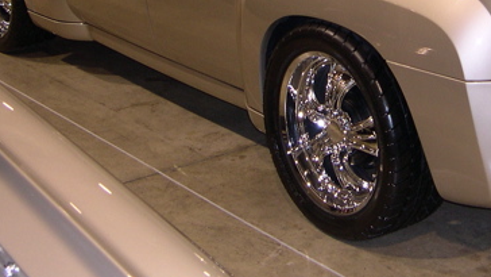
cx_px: 386
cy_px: -32
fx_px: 1185
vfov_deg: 13.0
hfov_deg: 23.1
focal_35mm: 91
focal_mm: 8
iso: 100
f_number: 2.8
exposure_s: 1/30
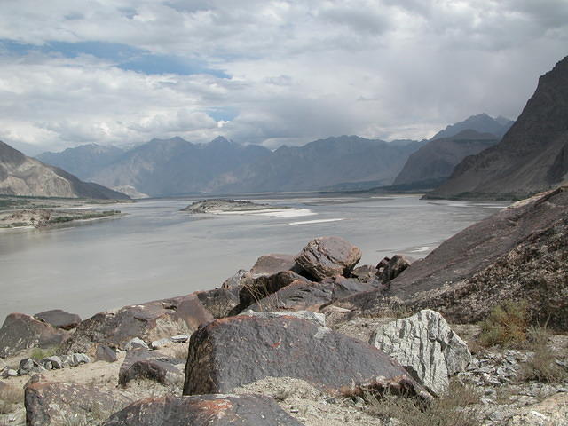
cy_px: 213
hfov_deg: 52.6
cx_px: 284
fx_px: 574
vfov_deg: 40.7
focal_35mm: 35
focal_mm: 8.9
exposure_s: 1/370
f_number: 8
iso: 100
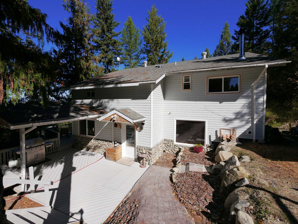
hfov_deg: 102.1
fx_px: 121
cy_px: 112
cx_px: 149
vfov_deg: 85.7
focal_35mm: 14
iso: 160
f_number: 8
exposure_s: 1/500
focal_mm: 7
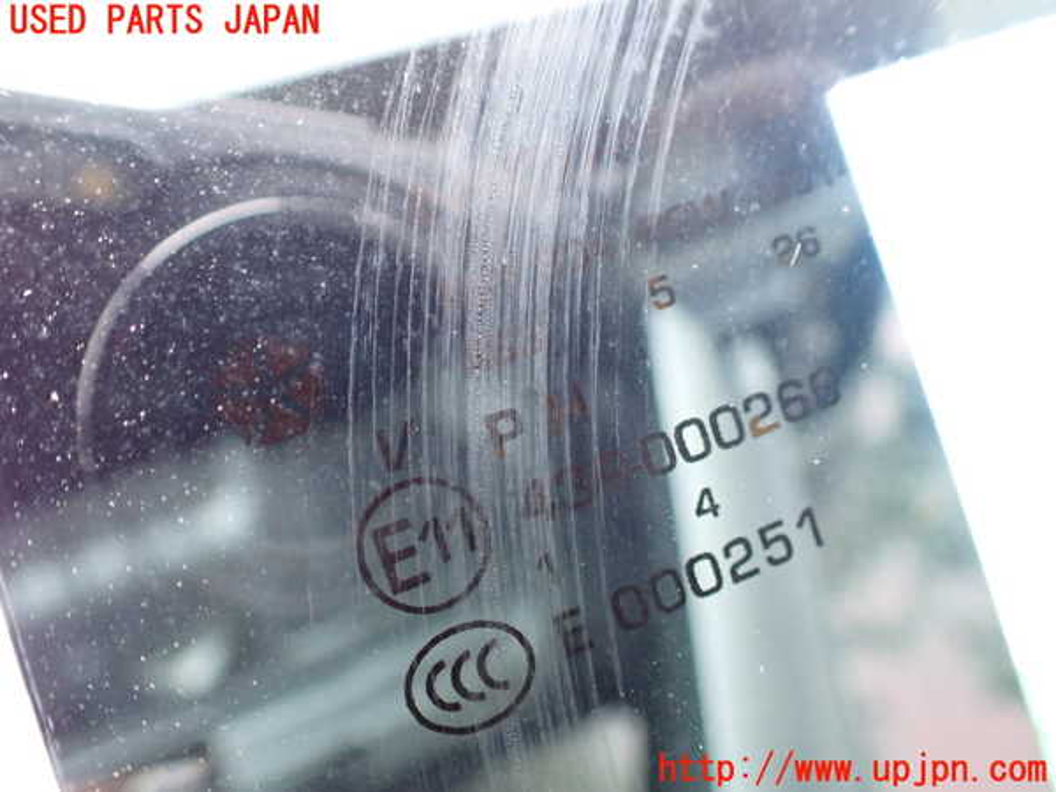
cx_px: 528
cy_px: 396
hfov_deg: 60.0
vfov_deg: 46.8
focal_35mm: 30
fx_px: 915
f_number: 2.3
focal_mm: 5.4
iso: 800
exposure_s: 1/50
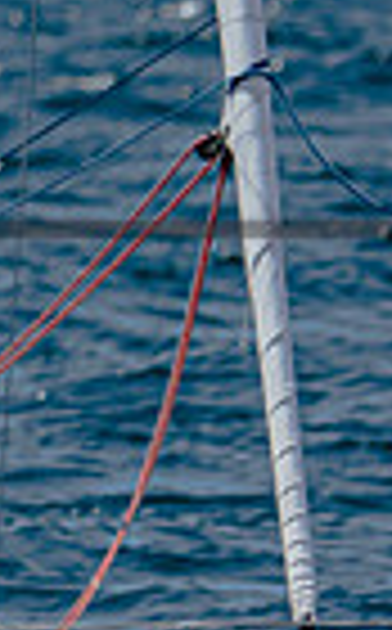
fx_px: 27376
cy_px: 336
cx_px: -775
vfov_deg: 1.3
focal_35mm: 1595
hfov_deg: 0.8
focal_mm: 240
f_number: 5.3
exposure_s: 1/2000
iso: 200
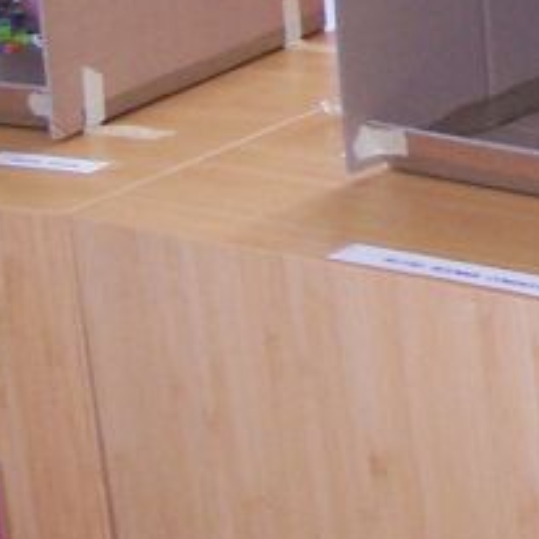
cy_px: -73
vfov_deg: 9.2
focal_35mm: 189
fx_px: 3329
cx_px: 890
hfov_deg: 8.9
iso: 140
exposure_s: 1/90
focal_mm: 7.1
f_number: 2.9
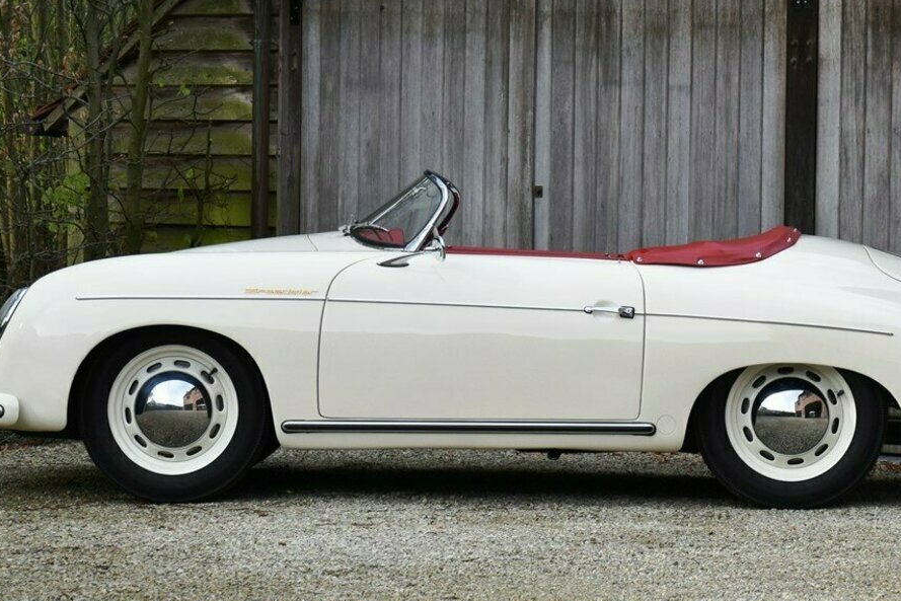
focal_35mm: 85
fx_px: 2128
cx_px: 506
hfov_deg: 23.9
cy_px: 332
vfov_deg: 16.1
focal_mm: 42
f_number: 5.6
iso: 320
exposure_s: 1/250
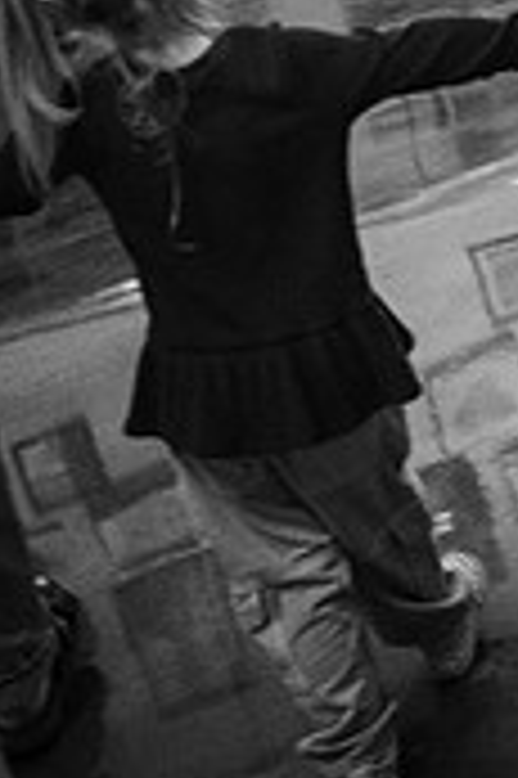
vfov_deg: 26.9
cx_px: 473
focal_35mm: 73
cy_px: 99
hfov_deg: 18.3
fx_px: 1579
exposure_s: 1/320
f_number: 4.5
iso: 2500
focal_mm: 28
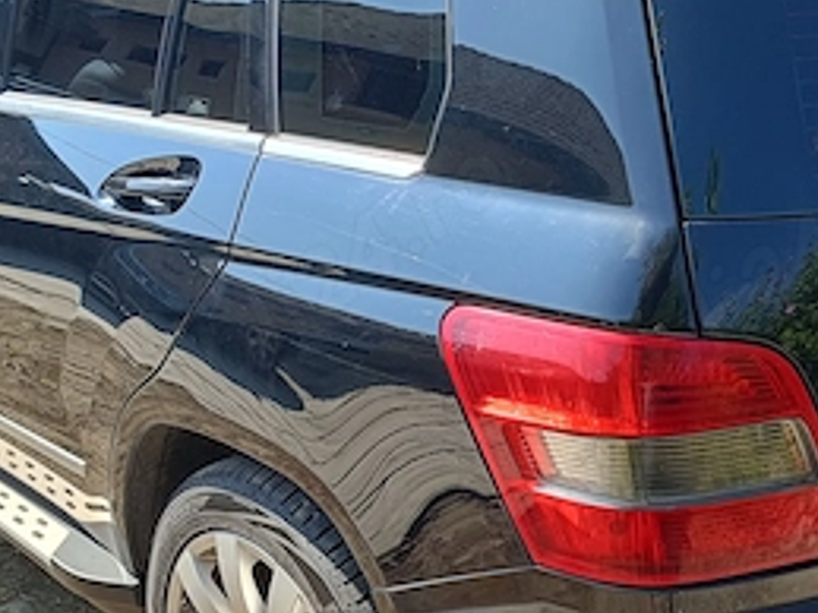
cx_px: 521
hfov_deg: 33.1
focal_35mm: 58
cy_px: 338
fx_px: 1370
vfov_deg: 25.2
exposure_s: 1/187
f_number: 1.7
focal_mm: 4.7
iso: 50
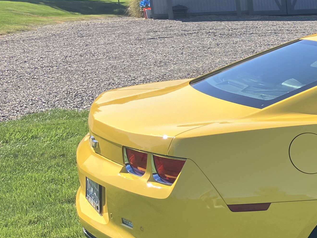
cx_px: 475
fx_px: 778
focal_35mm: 85
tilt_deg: -12.8
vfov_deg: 17.2
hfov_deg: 19.9
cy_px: 188
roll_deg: +3.1
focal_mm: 3.99
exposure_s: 1/852
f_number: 1.8
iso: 32
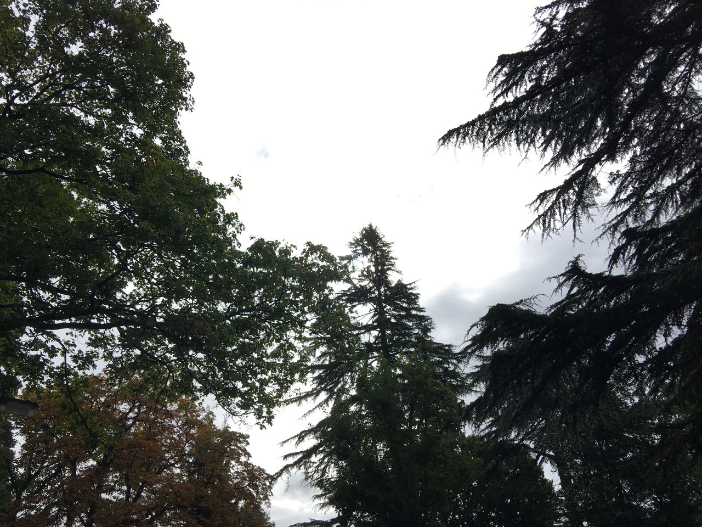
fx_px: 588
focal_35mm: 29
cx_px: 351
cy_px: 264
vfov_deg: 48.2
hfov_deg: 61.7
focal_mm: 4.15
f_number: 2.2
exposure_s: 1/1832
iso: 25
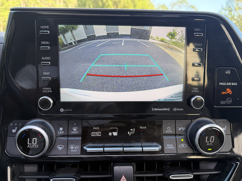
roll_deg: -1.0
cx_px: 121
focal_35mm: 24
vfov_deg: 56.8
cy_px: 90
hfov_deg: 71.6
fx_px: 168
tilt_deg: -13.3
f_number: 1.78
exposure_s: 1/109
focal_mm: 6.76
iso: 80
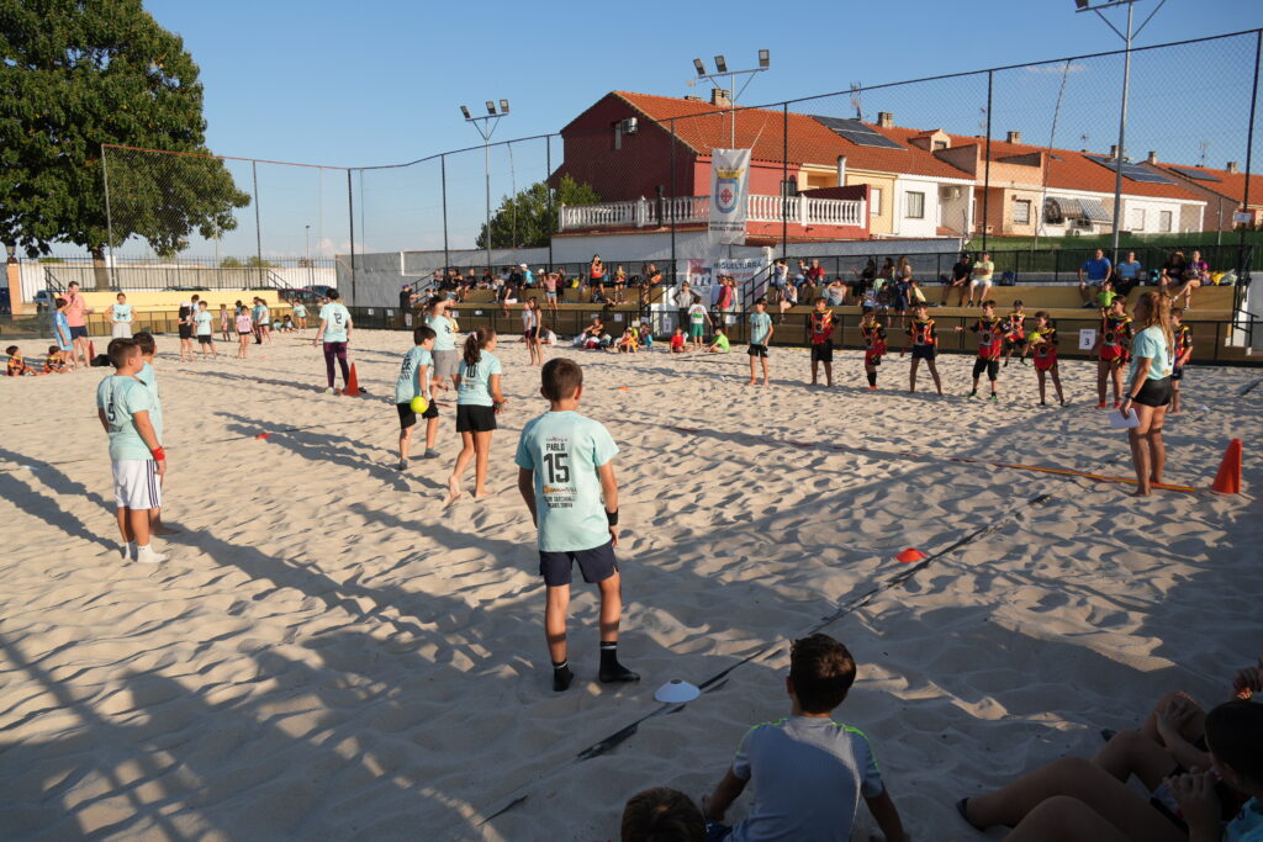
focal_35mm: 27
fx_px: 947
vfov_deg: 47.9
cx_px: 632
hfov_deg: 67.4
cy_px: 421
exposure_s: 1/500
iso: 100
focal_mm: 18
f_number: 5.6
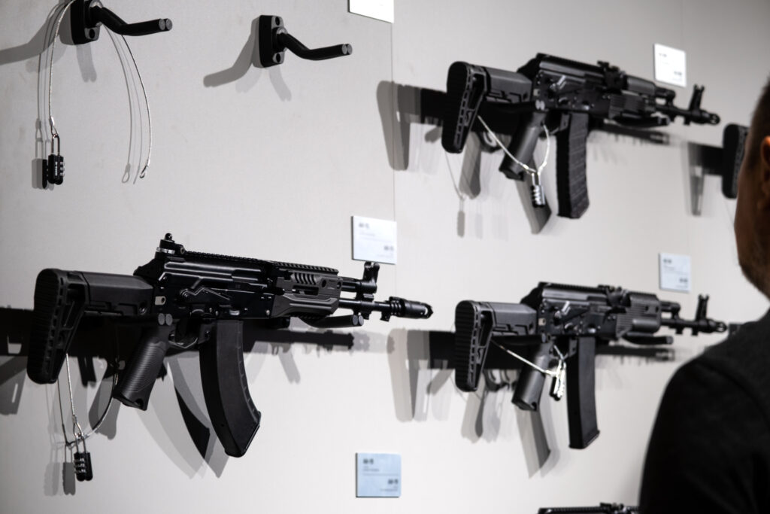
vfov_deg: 11.4
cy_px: 257
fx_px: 2567
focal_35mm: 120
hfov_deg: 17.1
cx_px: 385
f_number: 4
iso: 160
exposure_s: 1/45
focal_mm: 80
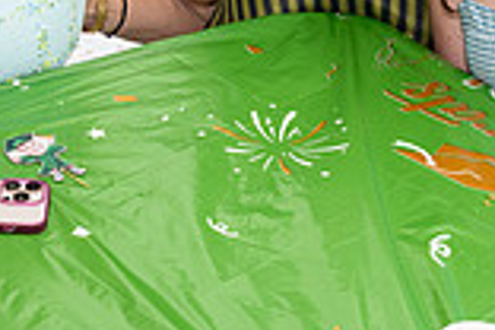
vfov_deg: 12.0
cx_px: 105
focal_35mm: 113
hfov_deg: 18.0
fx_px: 1554
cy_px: 30
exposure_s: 1/160
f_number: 5.6
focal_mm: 26.5
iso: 400
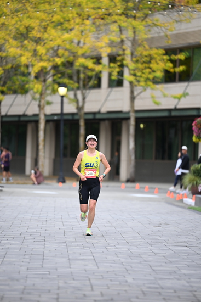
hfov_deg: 6.9
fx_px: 1674
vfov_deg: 10.3
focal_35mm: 200
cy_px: 151
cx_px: 100
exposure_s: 1/1600
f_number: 2.8
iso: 640
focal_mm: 200
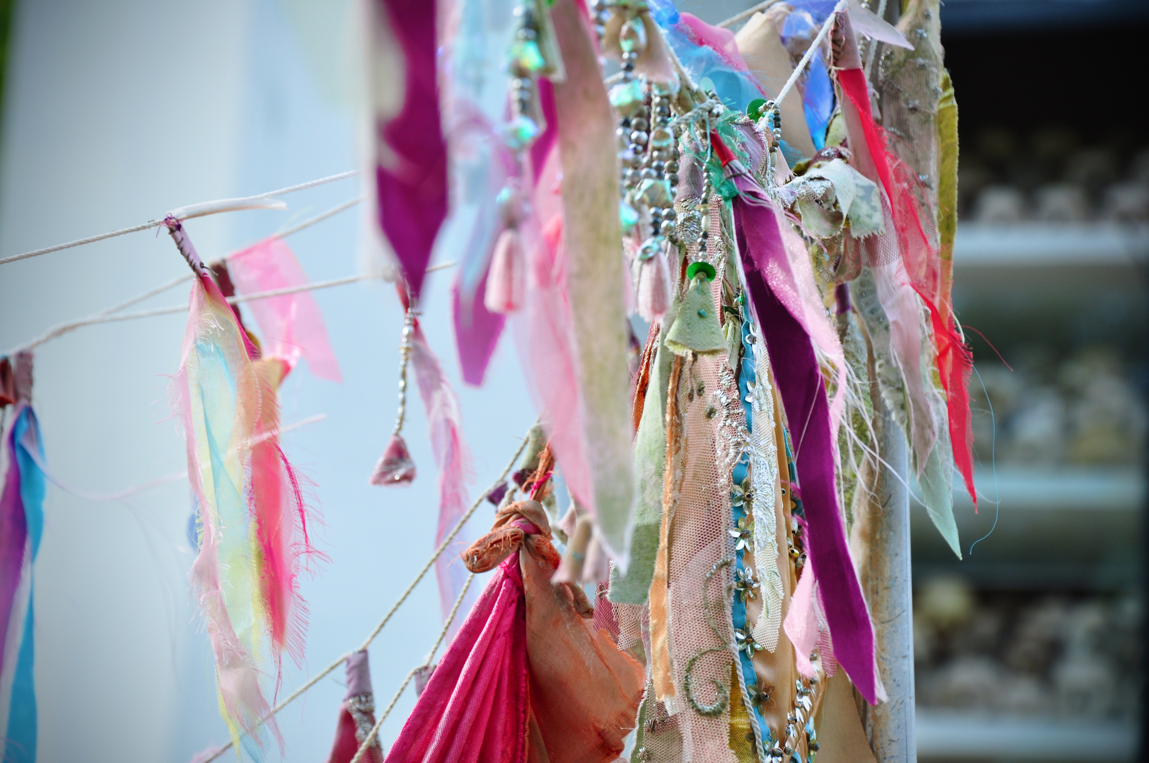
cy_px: 382
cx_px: 574
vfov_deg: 9.3
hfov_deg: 14.0
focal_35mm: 147
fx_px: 4686
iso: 200
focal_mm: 98
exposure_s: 1/160
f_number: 8
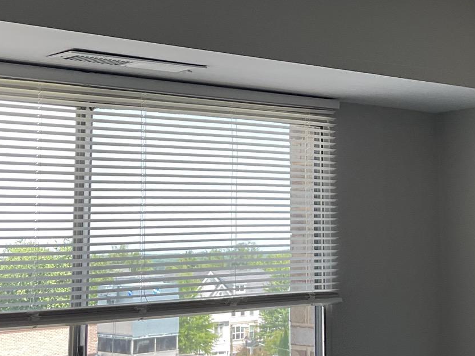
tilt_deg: +6.7
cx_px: 401
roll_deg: +0.9
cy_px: 106
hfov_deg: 26.7
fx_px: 974
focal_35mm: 71
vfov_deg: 20.6
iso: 25
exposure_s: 1/120
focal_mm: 3
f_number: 1.8
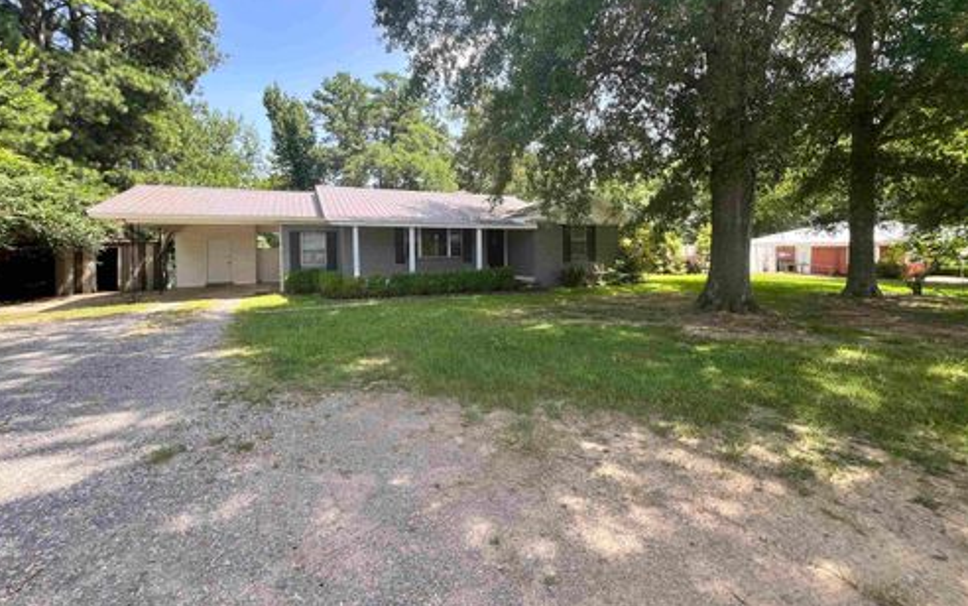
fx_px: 370
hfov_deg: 105.3
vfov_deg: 78.1
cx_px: 480
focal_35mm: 14
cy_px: 255
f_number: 1.8
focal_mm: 1.57
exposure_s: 1/232
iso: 32
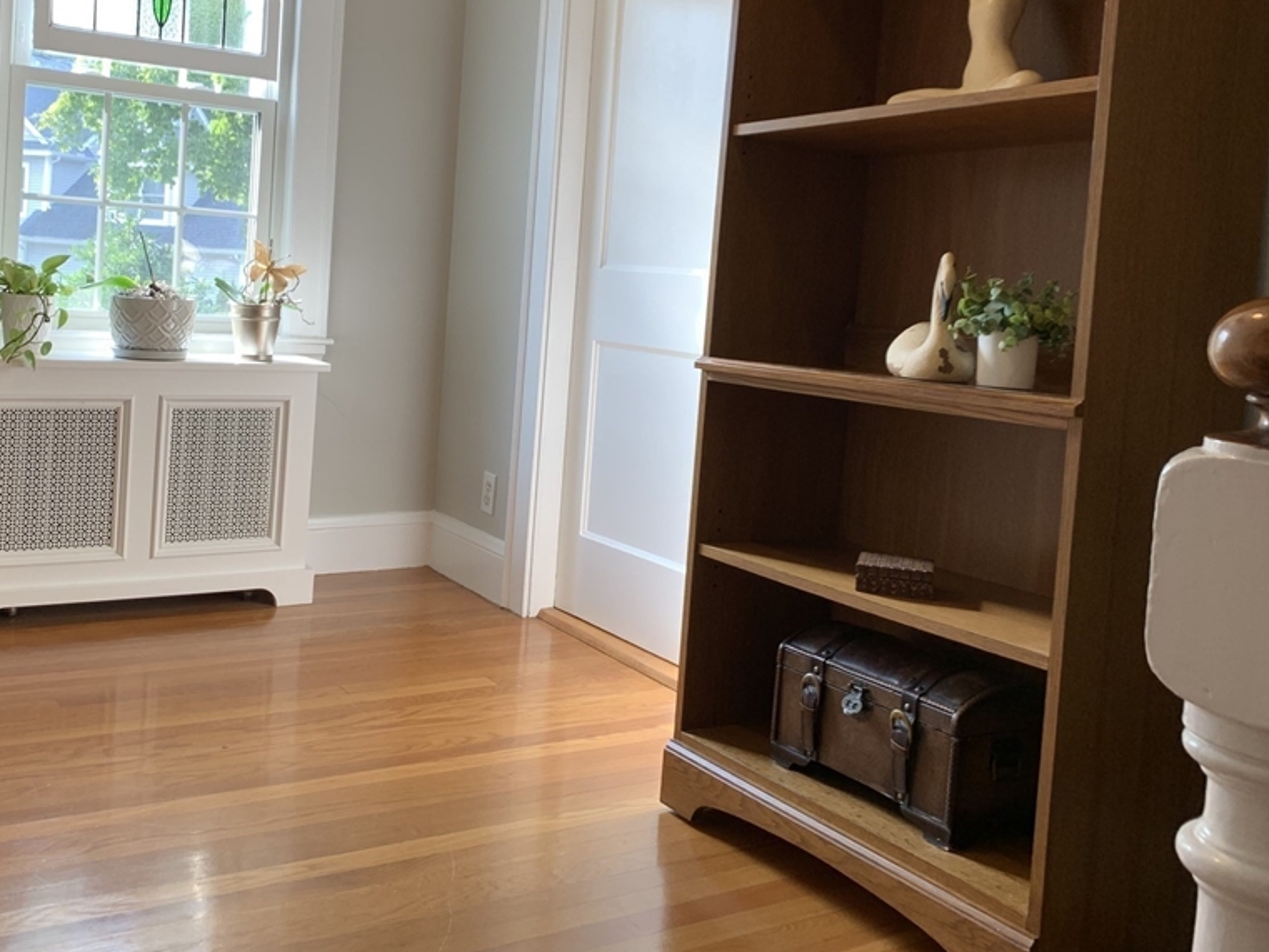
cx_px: 572
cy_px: 343
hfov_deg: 52.5
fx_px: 1283
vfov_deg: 40.4
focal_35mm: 35
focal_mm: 4.25
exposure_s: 1/120
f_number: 1.8
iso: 50
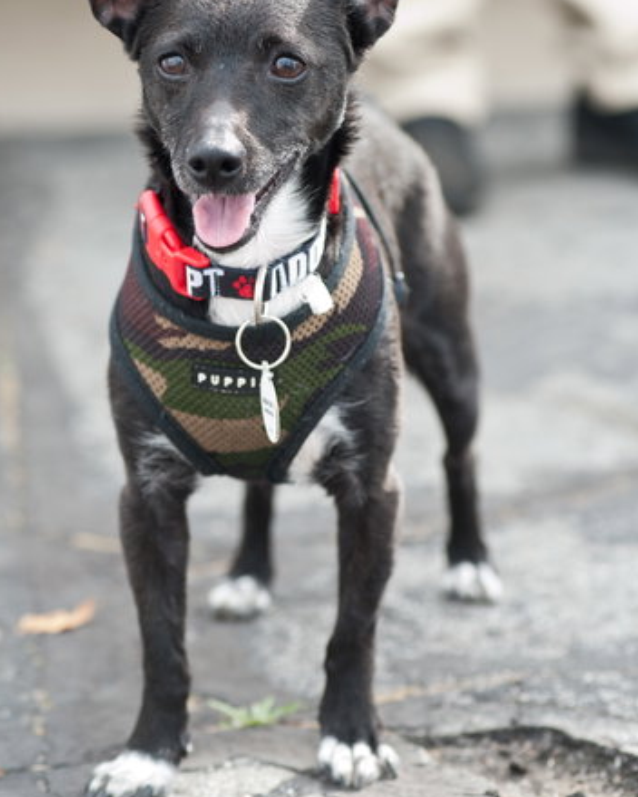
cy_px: 300
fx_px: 3965
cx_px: 228
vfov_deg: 11.5
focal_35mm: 168
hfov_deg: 9.2
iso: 1600
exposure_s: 1/1250
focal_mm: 105
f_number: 4.5
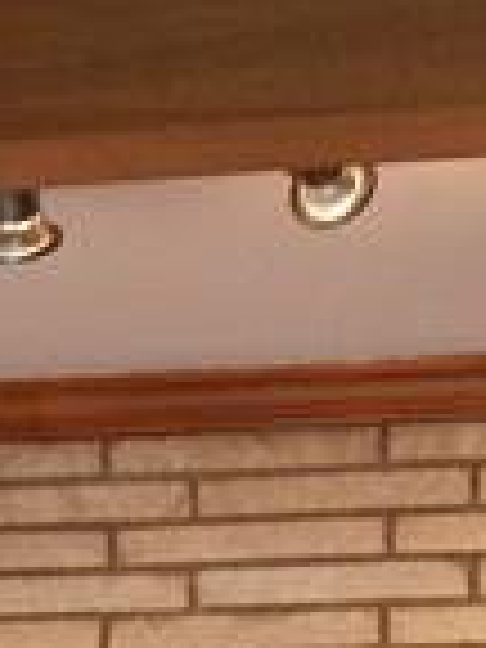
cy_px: 1652
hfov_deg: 6.2
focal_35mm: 241
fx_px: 4511
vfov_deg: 7.6
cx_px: 130
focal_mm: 6.1
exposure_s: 1/30
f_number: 3.3
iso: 220
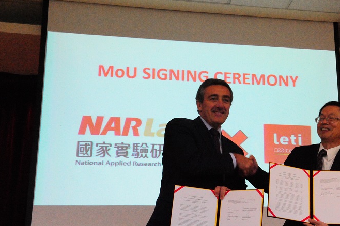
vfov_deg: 23.7
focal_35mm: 57
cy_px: 142
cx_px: 241
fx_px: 538
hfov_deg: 34.6
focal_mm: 40
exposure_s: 1/60
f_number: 22
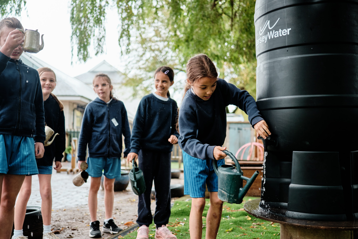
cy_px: 120
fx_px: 348
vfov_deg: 37.9
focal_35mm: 35
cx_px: 179
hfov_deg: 54.4
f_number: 1.4
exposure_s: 1/250
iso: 400
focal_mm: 23
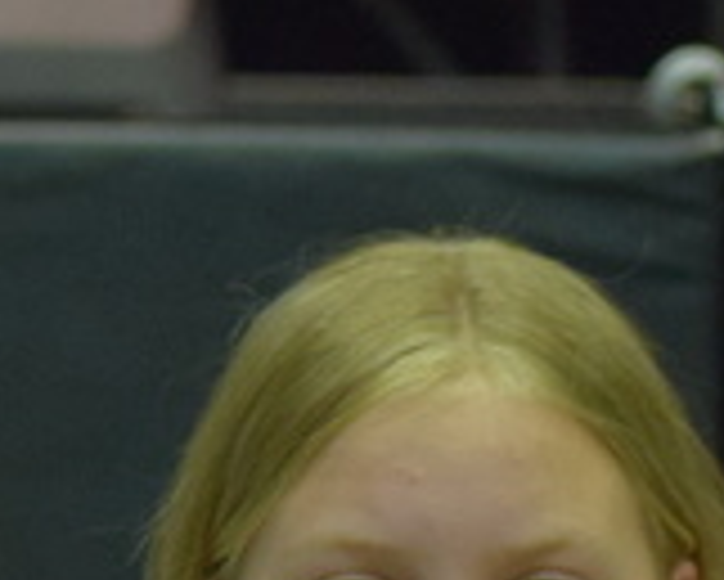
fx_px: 13465
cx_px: -652
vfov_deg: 2.5
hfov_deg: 3.1
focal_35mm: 628
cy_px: 1059
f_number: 4.5
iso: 1800
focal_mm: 70
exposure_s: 1/125
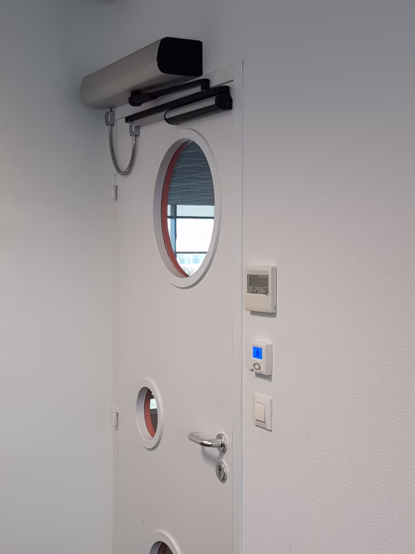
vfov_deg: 67.3
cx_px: 208
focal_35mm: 26
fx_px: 416
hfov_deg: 53.1
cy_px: 277
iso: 64
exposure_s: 1/50
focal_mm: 4.2
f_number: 1.7
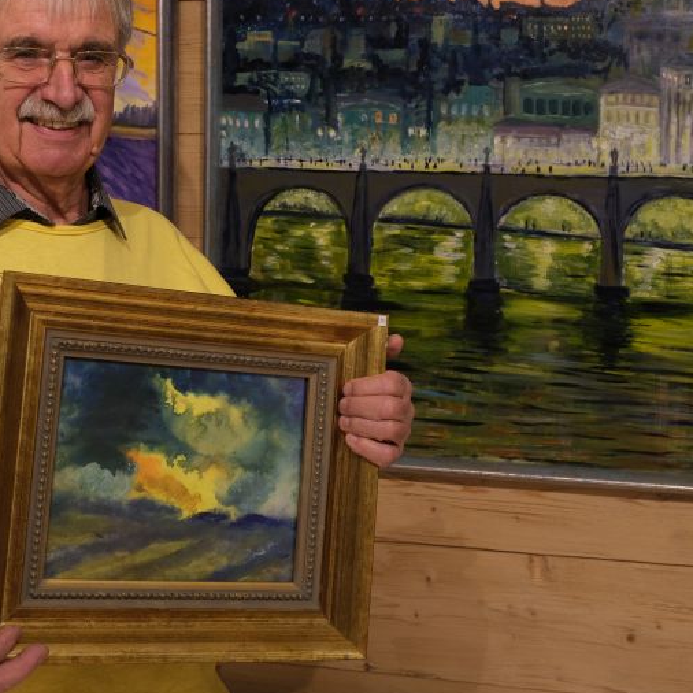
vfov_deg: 30.9
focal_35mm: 55
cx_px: 301
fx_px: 1246
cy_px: 250
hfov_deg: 31.1
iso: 1250
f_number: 4.2
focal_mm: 21.5
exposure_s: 1/125
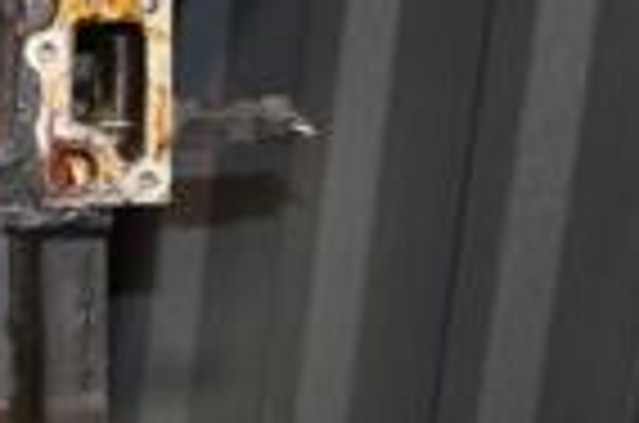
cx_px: -369
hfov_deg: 11.1
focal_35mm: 178
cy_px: 360
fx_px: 3152
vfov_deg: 7.7
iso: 800
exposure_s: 1/60
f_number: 5
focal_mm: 28
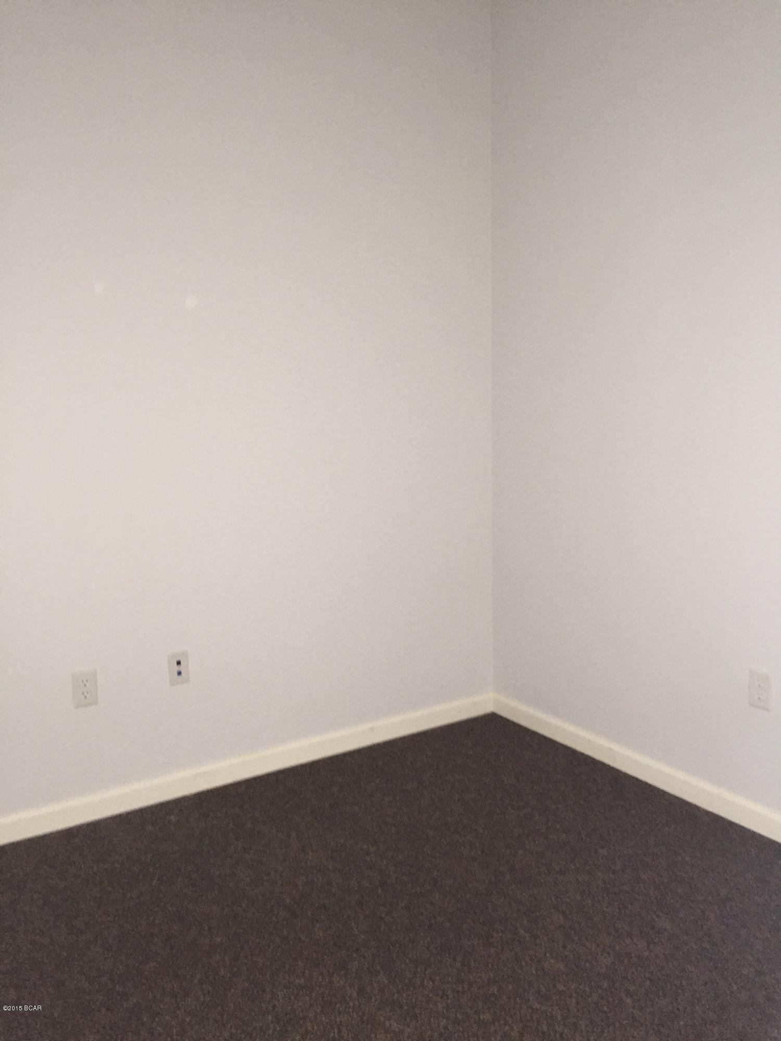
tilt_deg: -8.6
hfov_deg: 48.2
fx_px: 872
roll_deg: +1.5
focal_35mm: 29
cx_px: 390
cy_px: 520
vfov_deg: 61.7
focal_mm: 4.15
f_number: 2.2
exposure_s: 1/16
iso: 250
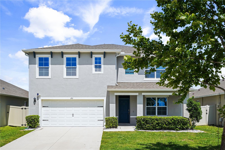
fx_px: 219
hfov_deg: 54.4
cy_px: 75
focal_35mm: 35
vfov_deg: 37.8
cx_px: 112
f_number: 6.3
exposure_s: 1/800
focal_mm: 35
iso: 160
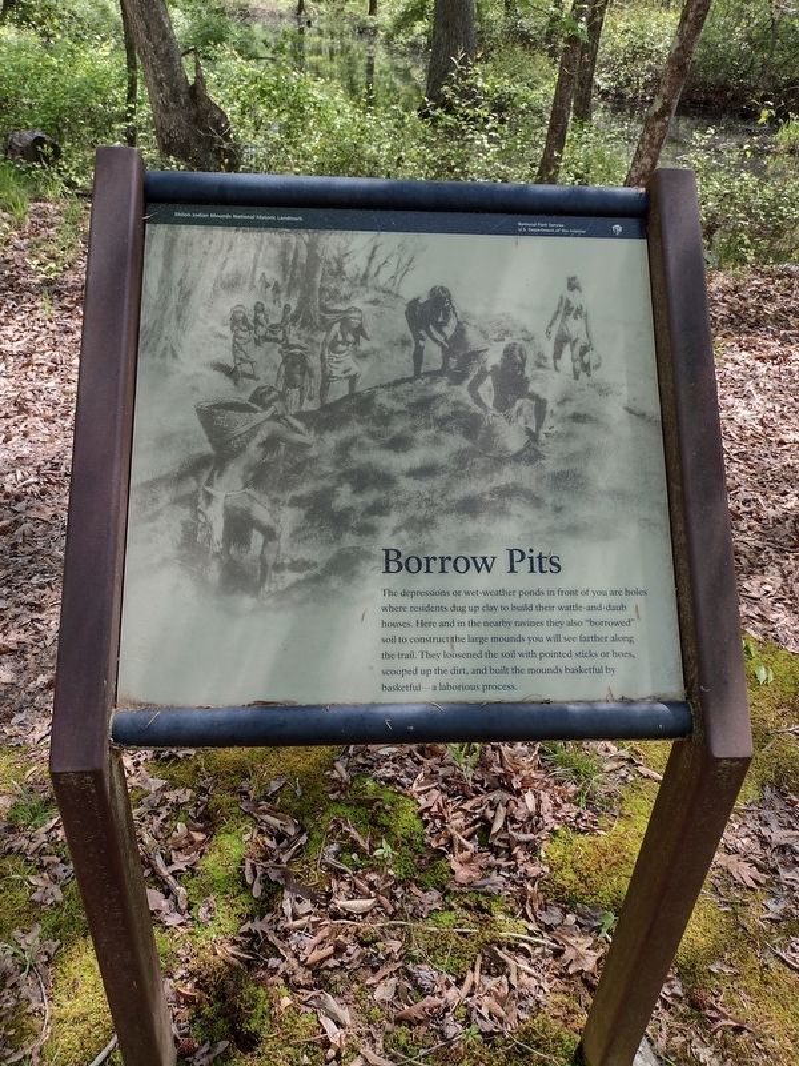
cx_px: 400
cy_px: 533
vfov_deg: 65.3
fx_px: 831
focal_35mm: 27
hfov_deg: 51.4
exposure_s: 1/355
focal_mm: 4.71
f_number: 1.7
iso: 100
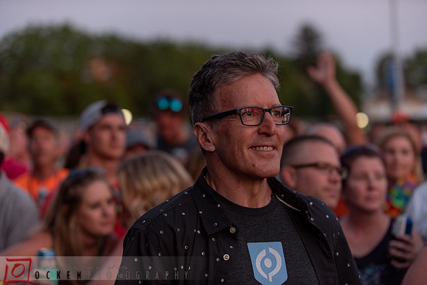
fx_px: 1020
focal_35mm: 86
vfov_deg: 15.9
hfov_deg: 23.6
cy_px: 142
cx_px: 214
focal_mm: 86
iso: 800
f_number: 2.8
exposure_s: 1/100
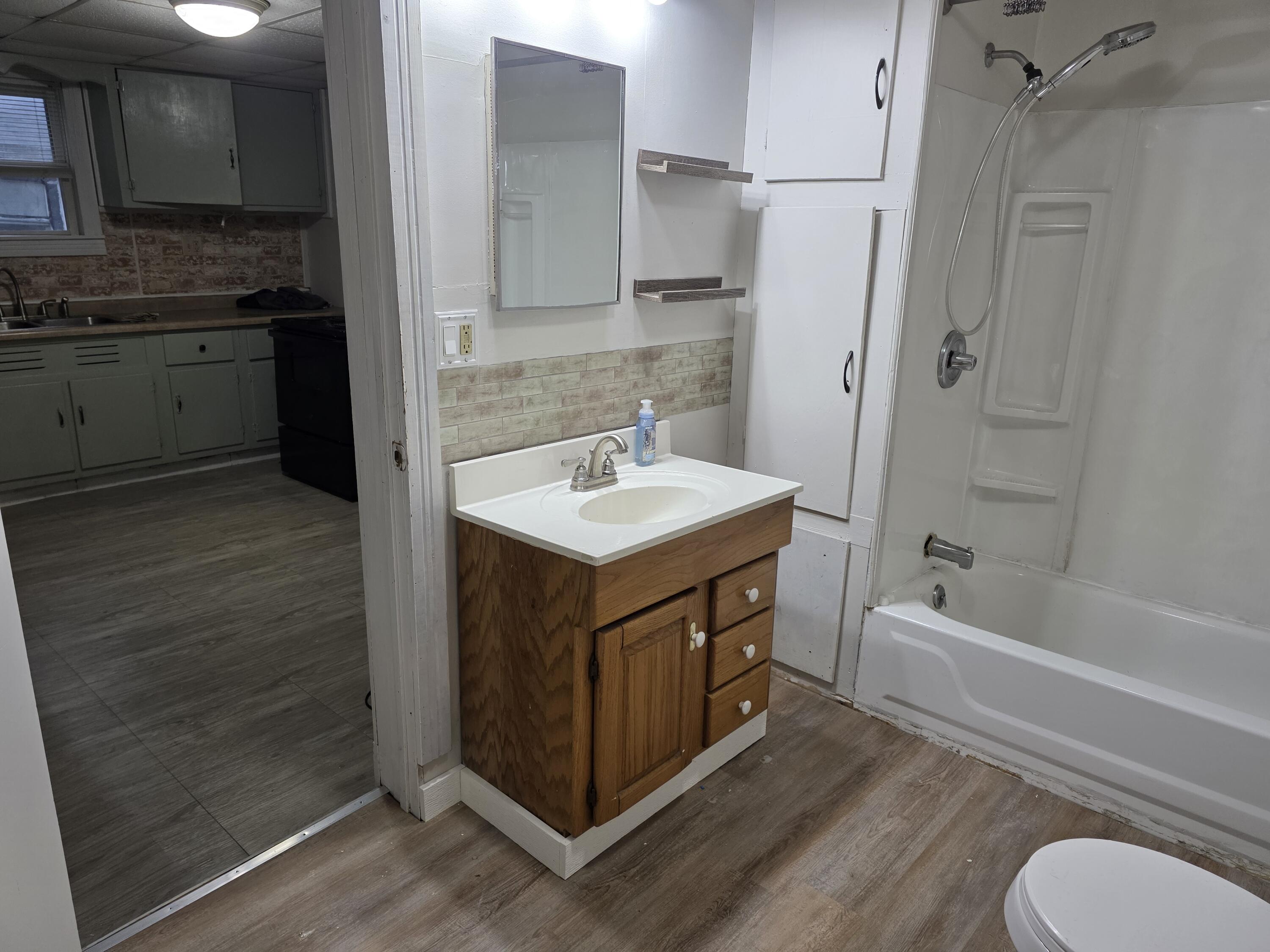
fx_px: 844
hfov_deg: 73.9
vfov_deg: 58.9
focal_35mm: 23
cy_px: 476
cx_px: 635
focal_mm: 6.3
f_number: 1.7
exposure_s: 1/120
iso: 160
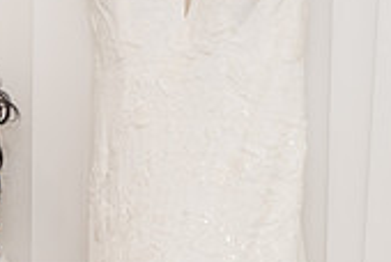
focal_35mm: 137
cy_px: 465
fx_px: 1491
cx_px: 25
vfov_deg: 9.6
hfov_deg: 14.8
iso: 500
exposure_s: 1/160
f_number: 4.5
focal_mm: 24
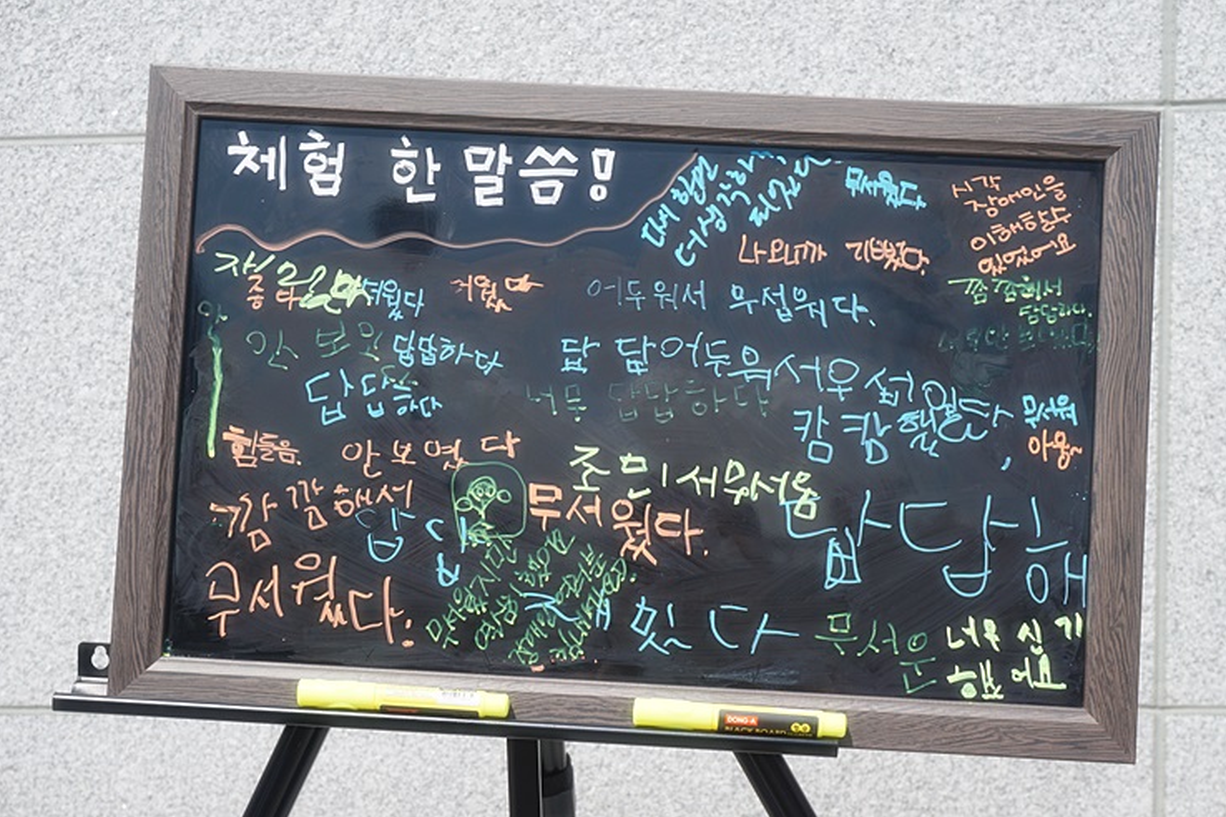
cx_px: 613
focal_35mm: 64
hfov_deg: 31.4
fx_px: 2179
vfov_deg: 21.2
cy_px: 410
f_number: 9
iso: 100
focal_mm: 42
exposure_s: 1/200
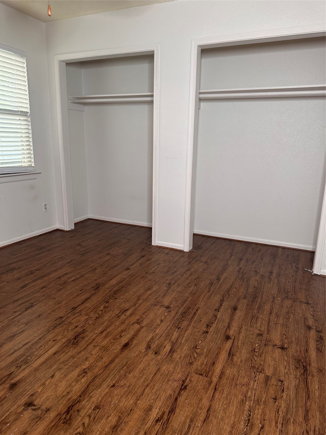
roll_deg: -2.7
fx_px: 301
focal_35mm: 24
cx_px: 163
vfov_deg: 71.6
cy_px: 218
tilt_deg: -12.9
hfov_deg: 56.8
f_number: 1.78
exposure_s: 1/60
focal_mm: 6.86
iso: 125
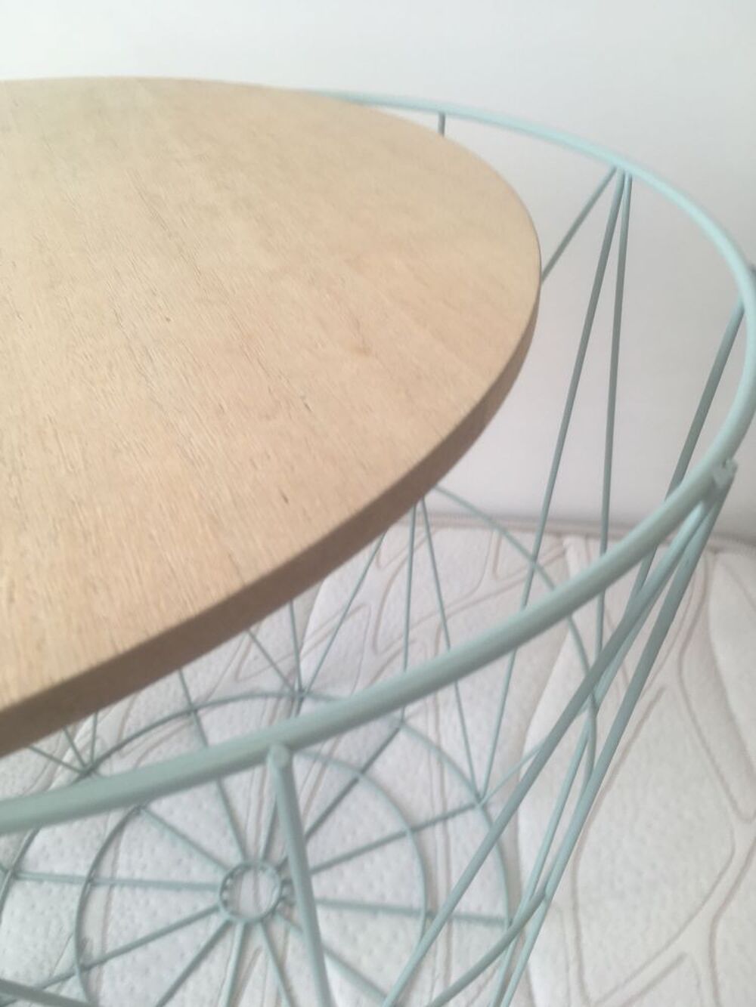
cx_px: 378
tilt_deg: -39.1
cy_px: 504
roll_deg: +1.8
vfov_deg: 61.7
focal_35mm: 29
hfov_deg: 48.2
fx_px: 844
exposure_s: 1/50
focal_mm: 4.15
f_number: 2.2
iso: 25
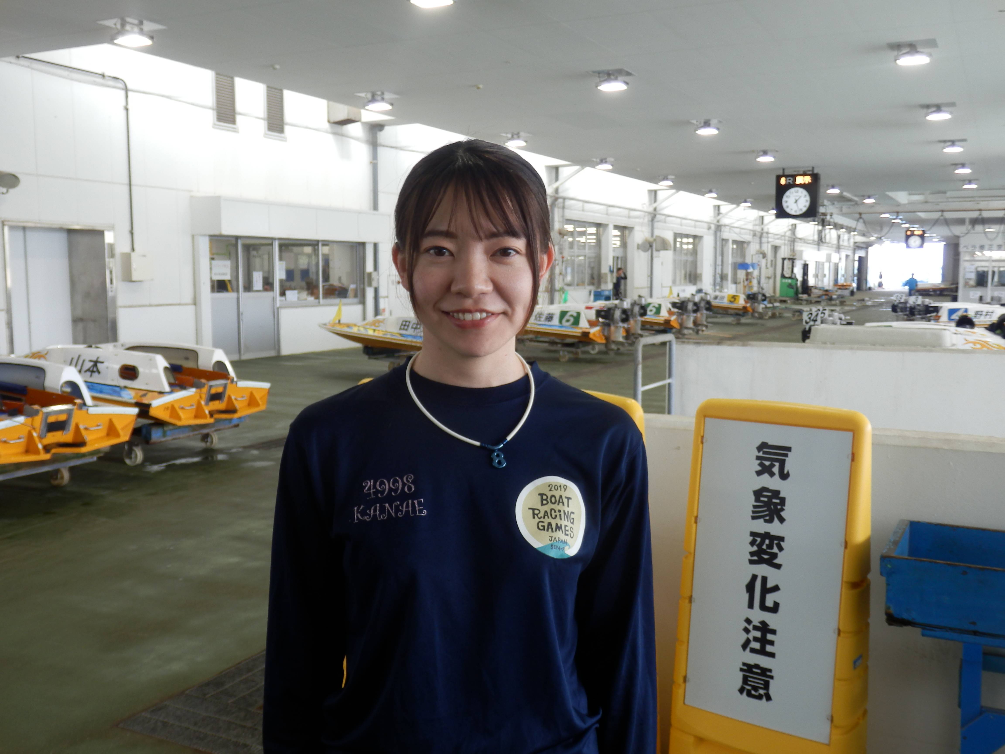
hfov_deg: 55.4
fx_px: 958
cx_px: 502
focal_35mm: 33
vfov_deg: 42.9
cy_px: 377
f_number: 3.4
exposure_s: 1/60
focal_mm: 6
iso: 80
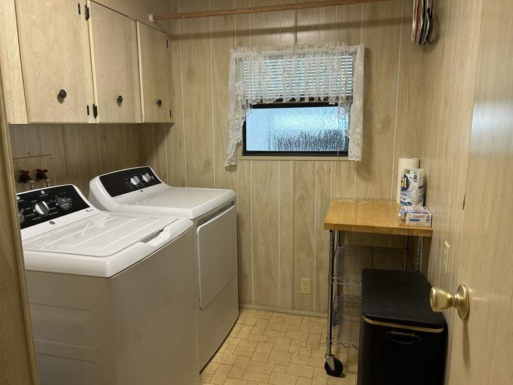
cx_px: 256
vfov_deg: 53.1
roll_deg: +0.8
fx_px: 385
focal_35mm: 26
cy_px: 192
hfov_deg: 67.3
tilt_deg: -9.5
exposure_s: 1/120
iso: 125
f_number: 1.5
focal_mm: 5.7
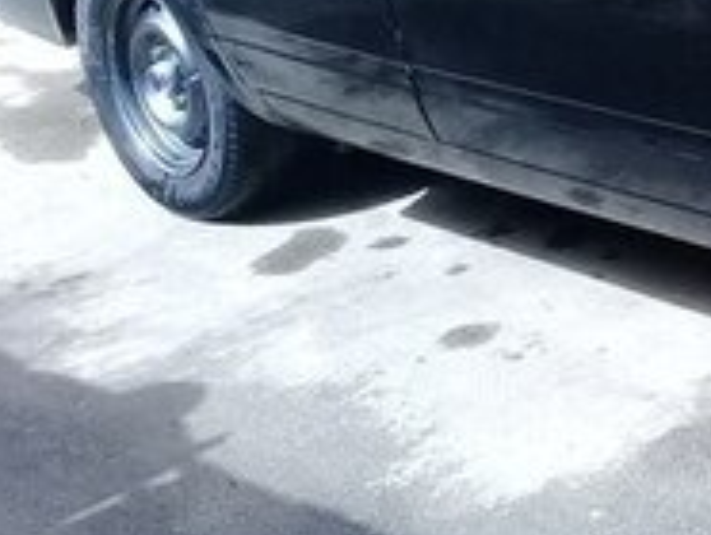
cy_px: -151
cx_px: 1055
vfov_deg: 13.1
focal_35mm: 110
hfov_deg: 16.4
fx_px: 2262
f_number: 2.2
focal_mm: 3.3
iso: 50
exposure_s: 1/323
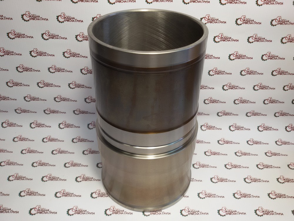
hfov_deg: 58.4
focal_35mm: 31
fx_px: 263
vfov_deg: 45.4
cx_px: 147
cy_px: 110
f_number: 2.4
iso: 40
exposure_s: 1/33
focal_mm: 2.93
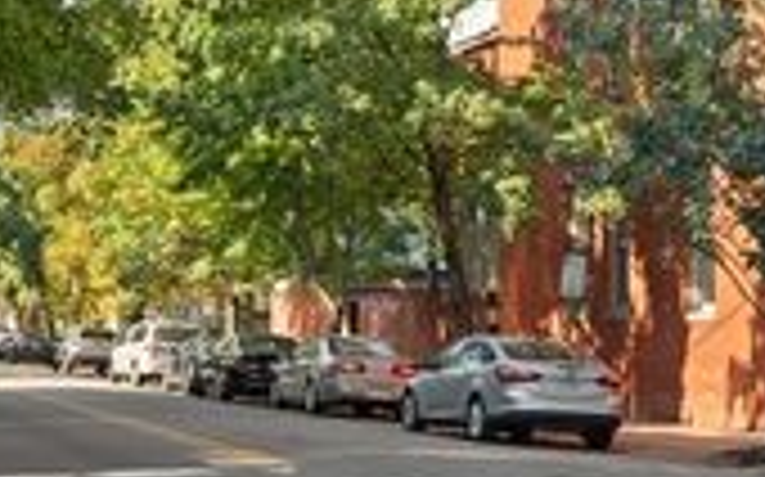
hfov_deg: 21.0
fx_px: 1875
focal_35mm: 90
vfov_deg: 14.5
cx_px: -225
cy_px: 205
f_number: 14
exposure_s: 1/10
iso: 160
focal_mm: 30
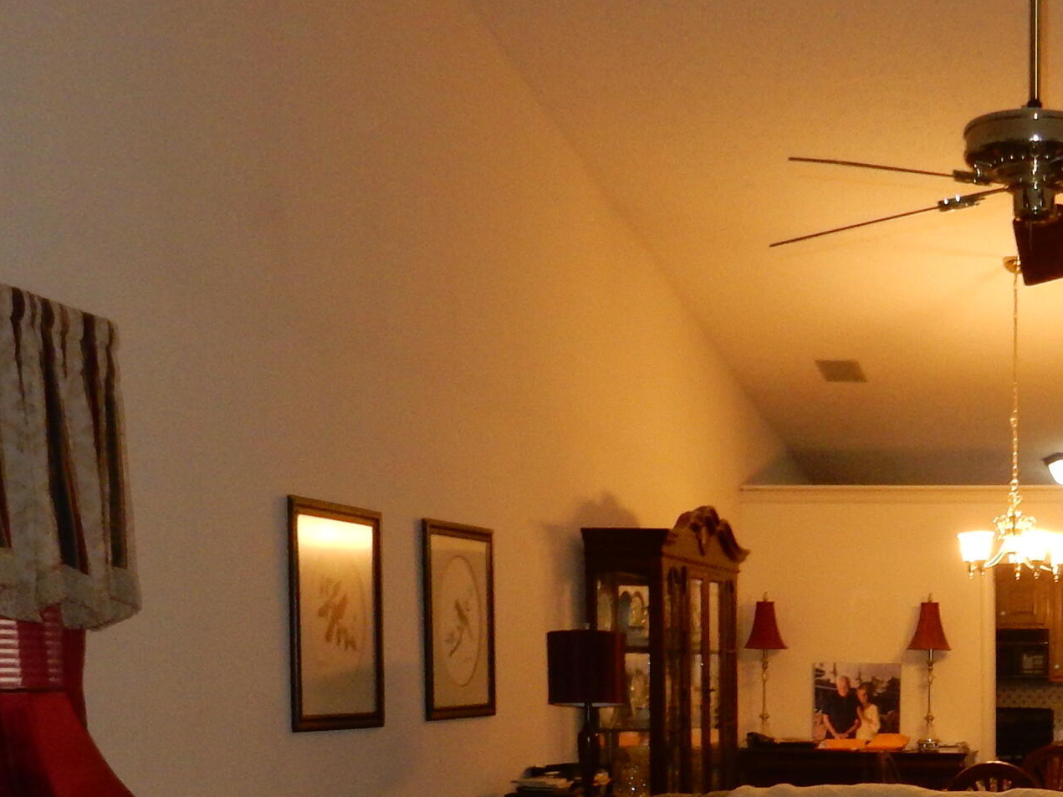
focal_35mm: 59
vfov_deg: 23.2
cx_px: 1045
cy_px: 896
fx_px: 1812
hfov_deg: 30.6
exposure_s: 1/30
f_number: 3.7
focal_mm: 4.5
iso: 280
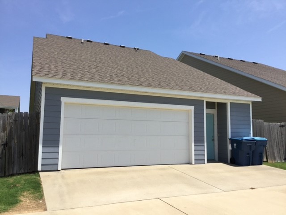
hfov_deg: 58.4
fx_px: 256
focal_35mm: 31
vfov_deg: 45.4
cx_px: 143
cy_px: 108
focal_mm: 3.3
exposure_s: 1/1631
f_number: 2.4
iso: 25
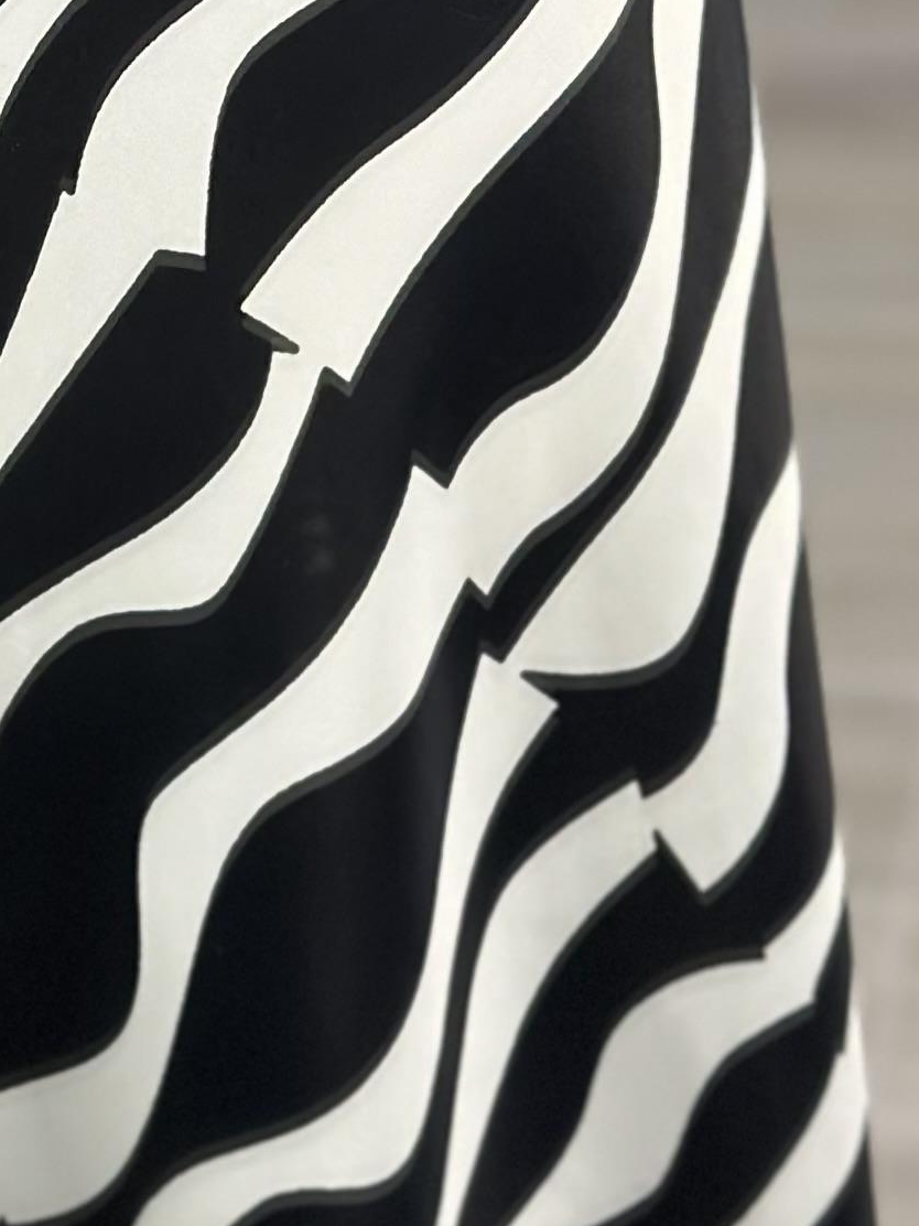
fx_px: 6159
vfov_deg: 11.4
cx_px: -451
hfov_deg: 8.4
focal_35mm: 174
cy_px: 471
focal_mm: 6.86
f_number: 1.78
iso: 125
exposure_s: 1/100
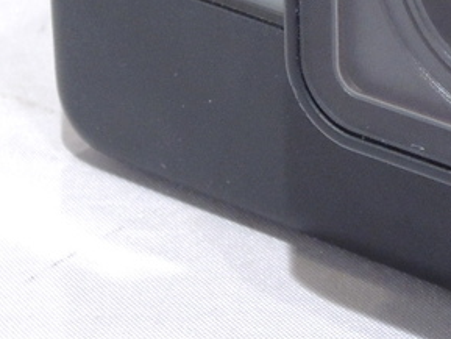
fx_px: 2972
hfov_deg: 8.6
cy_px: -47
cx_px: 496
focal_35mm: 228
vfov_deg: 6.5
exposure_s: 1/50
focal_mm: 9.9
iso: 400
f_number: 5
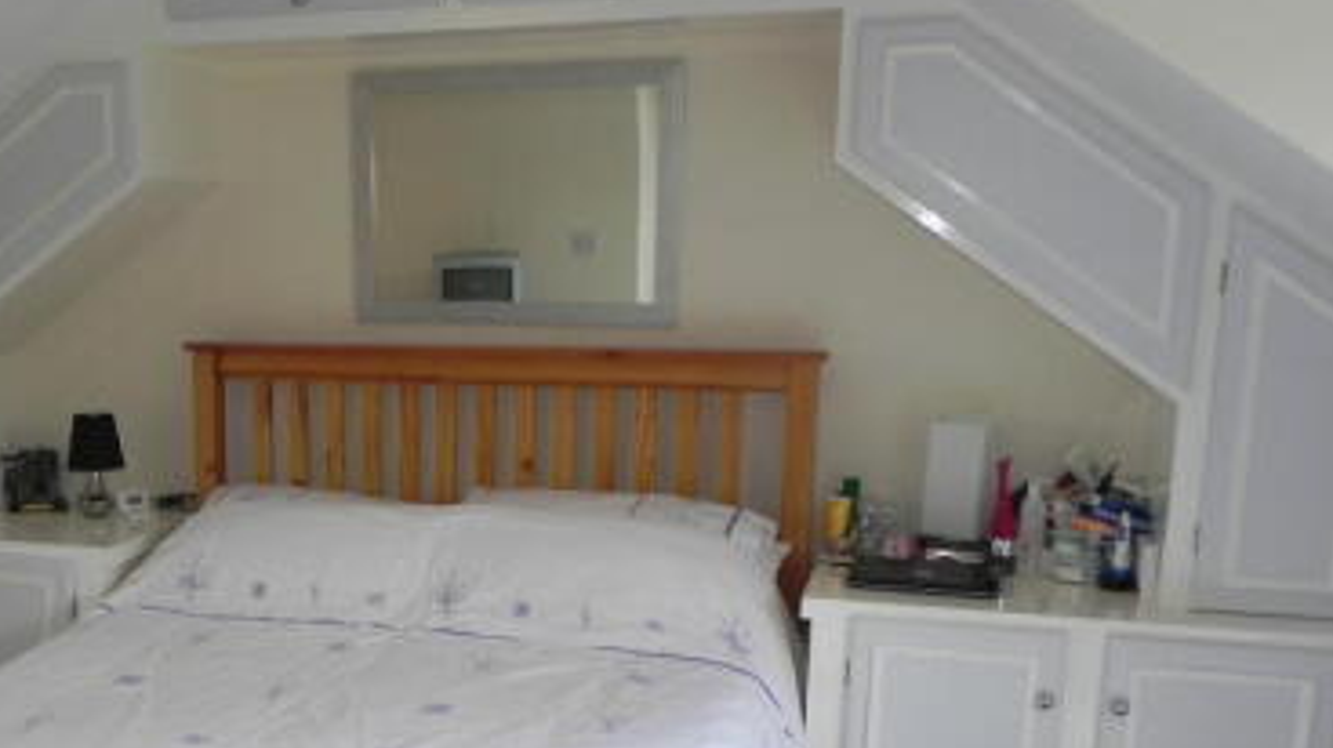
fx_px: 1590
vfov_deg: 26.0
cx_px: 329
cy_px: 597
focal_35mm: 45
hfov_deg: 44.0
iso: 160
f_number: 4
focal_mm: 4.6
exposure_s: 1/122
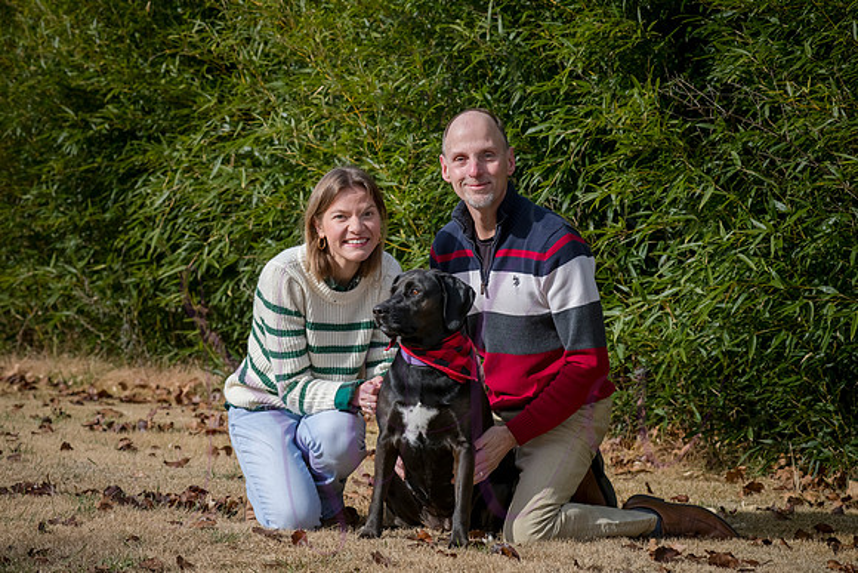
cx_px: 429
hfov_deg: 18.3
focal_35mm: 112
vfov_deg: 12.2
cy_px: 286
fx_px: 2670
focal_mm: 112
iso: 400
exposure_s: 1/1000
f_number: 8
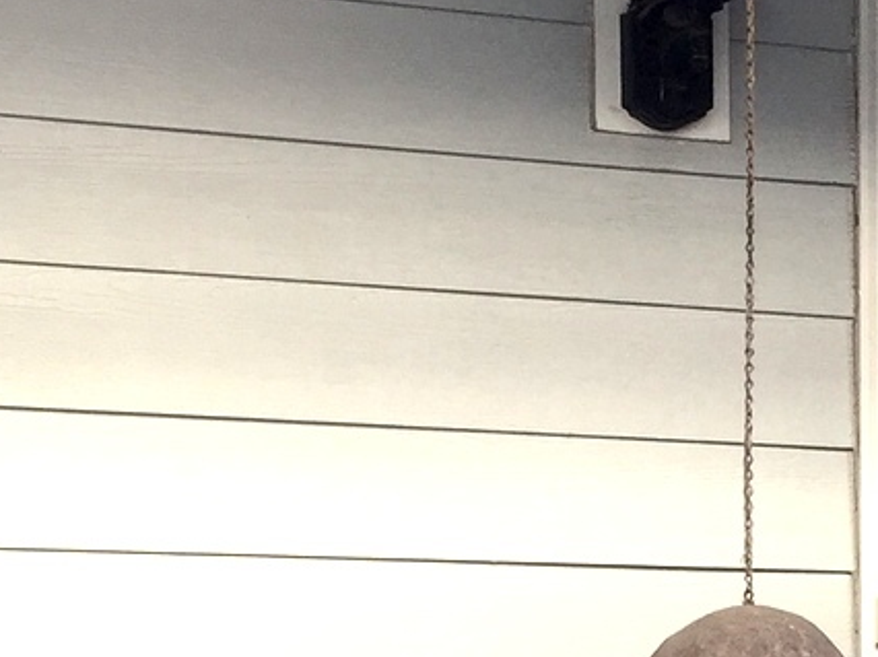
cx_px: 896
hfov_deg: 14.7
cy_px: 925
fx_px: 3346
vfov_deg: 10.9
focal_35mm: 132
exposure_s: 1/120
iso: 40
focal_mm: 4.15
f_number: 2.2
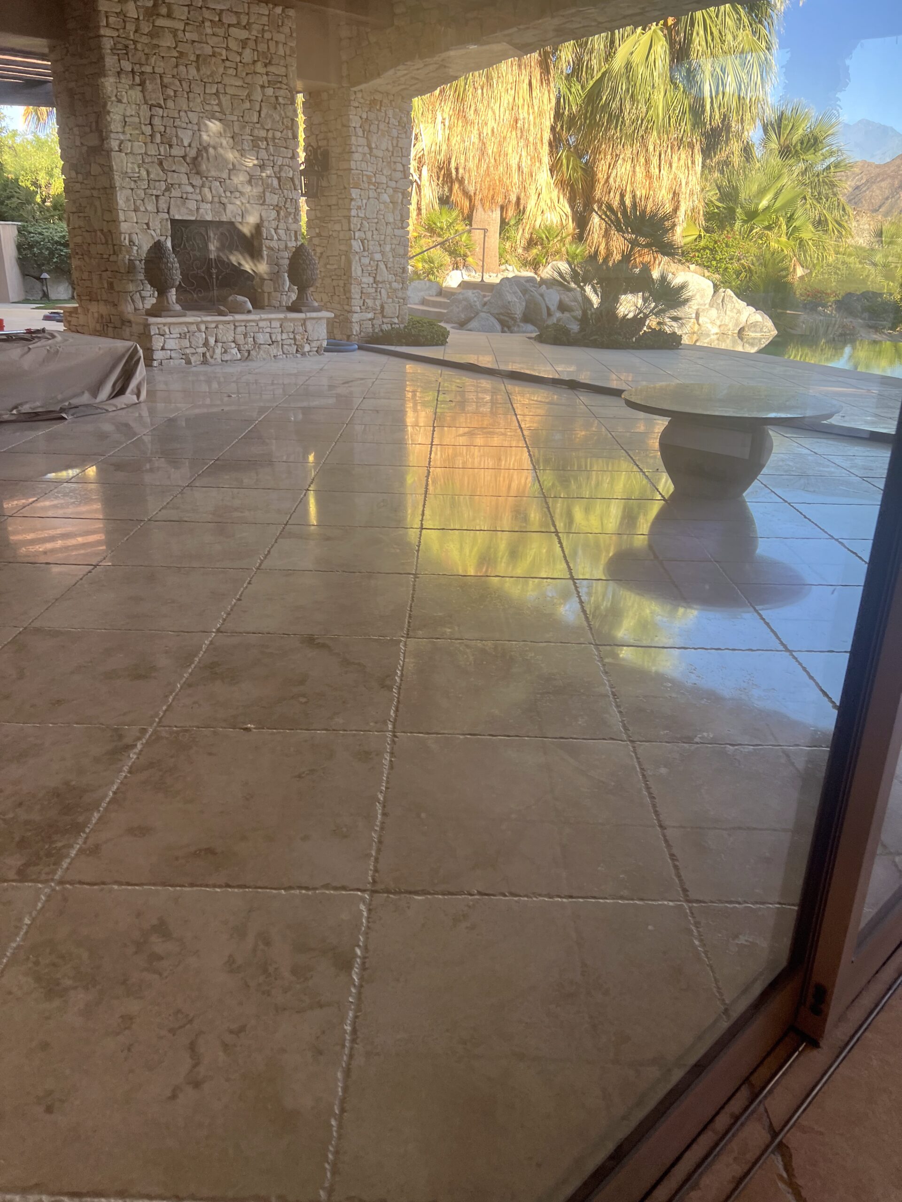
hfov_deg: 53.1
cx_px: 451
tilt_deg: -21.0
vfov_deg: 67.3
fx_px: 903
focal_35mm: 26
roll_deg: -2.1
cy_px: 601
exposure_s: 1/166
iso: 50
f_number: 1.5
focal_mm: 5.7
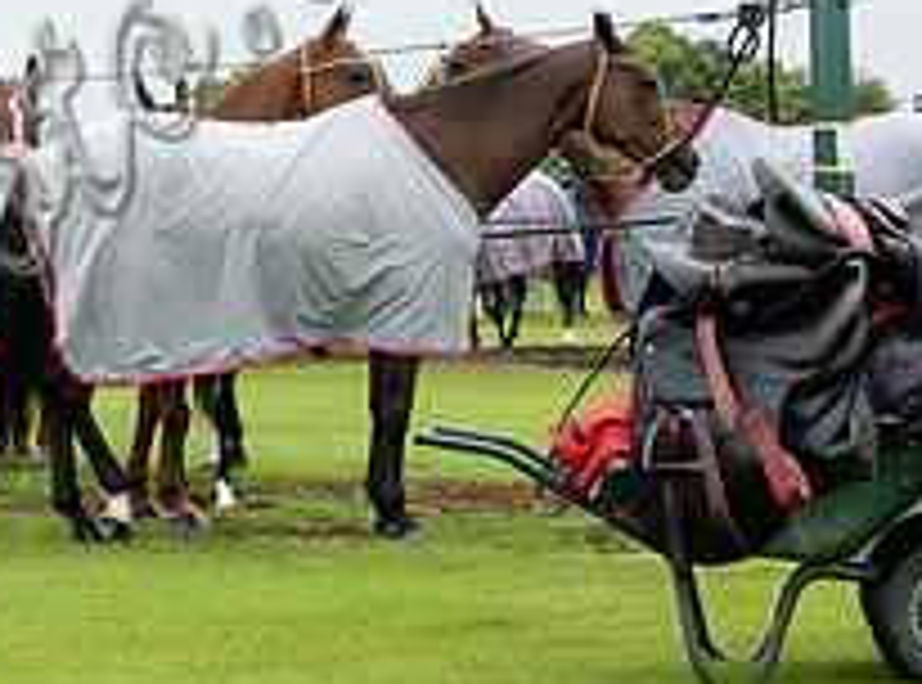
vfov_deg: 11.7
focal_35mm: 126
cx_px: 62
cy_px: 380
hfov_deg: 15.5
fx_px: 3342
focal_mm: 16.5
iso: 200
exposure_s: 1/400
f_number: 5.6
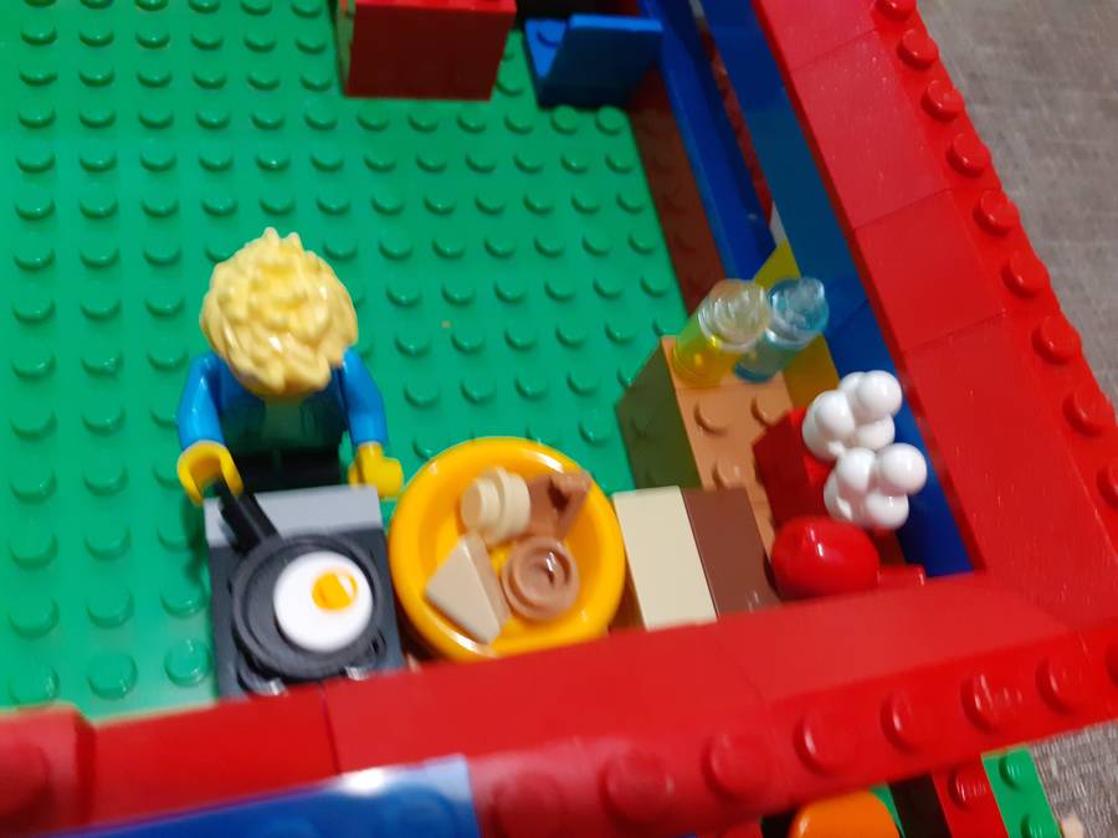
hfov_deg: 65.3
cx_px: 559
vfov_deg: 51.4
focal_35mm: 27
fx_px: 872
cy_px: 419
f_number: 1.9
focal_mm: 3.6
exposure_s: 1/25
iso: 250
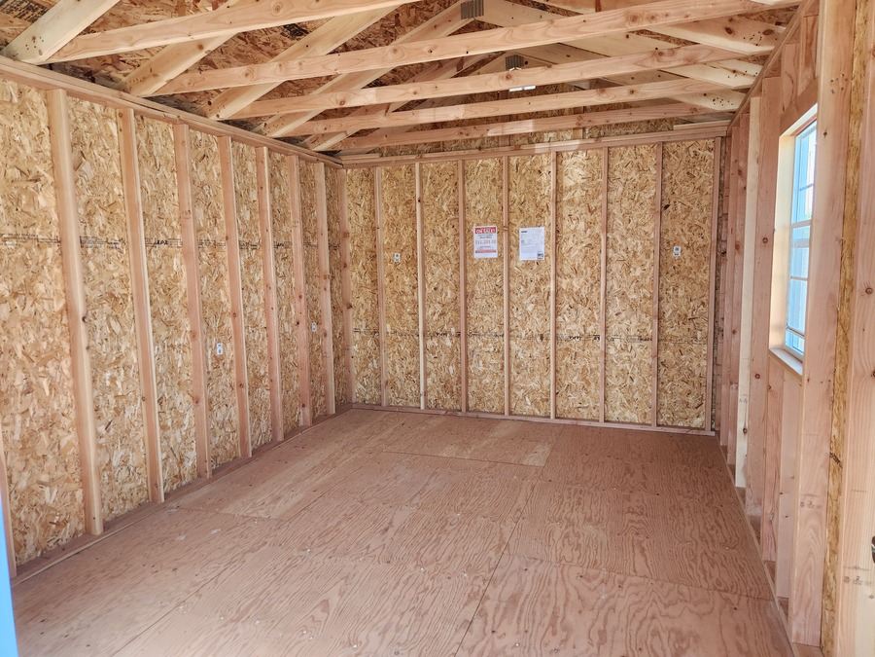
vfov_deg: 58.9
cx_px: 438
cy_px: 328
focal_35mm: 23
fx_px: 581
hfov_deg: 73.9
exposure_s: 1/180
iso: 200
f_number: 1.8
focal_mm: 5.4
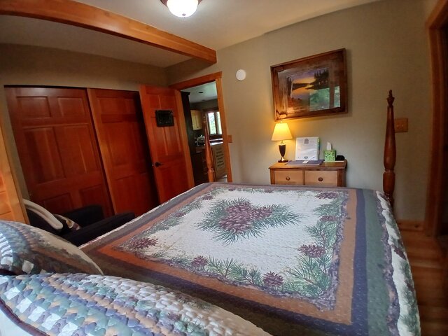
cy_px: 168
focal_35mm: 17
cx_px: 224
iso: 125
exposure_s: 1/30
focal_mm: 1.4
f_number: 2.2
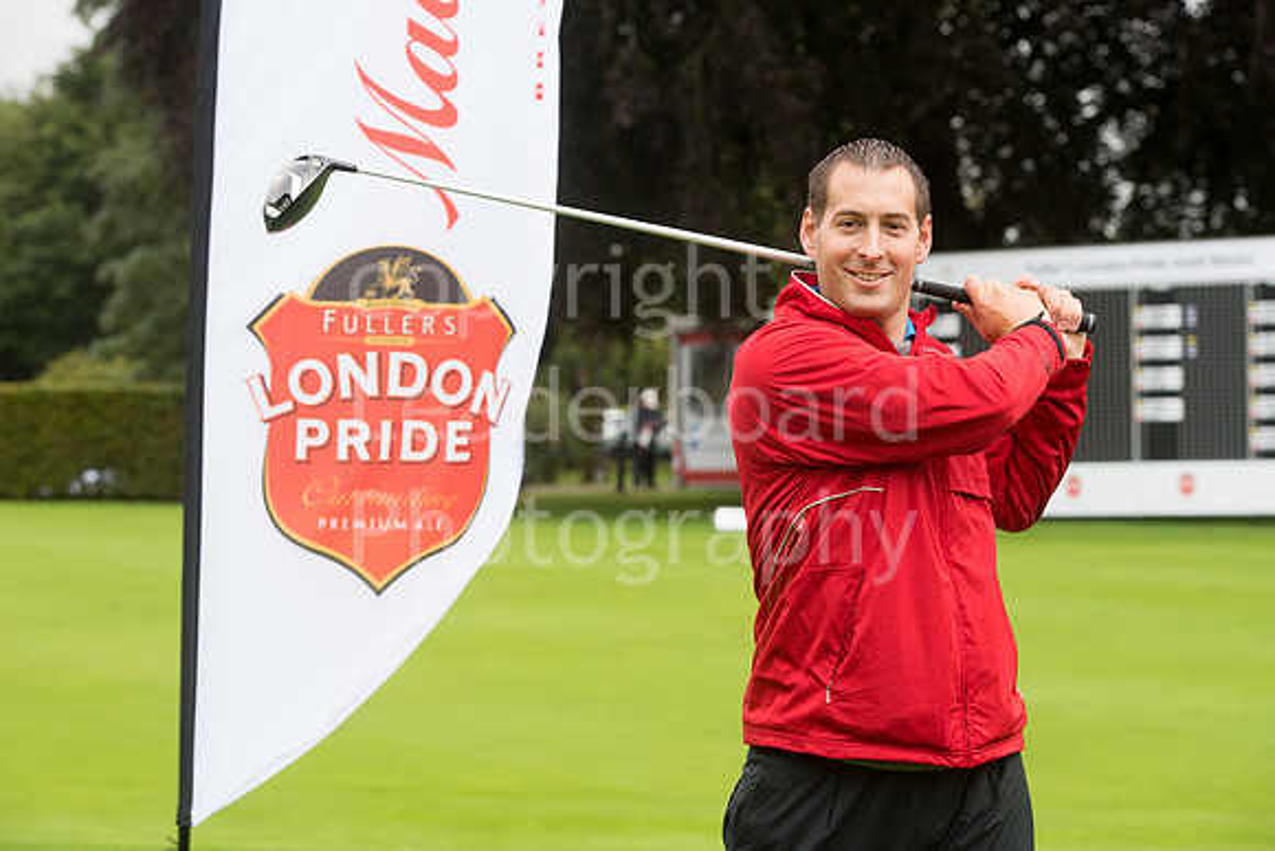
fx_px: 3542
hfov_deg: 20.4
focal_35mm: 100
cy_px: 426
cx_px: 638
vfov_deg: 13.7
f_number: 6.3
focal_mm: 100
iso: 400
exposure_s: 1/200
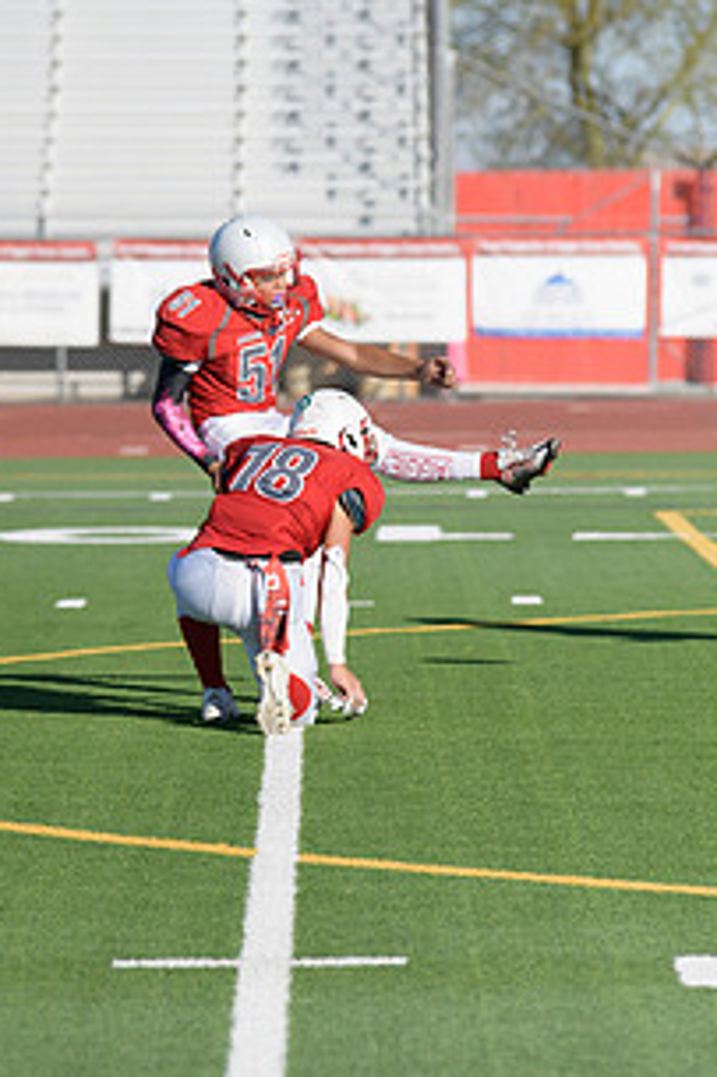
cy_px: 505
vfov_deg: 7.0
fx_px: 8822
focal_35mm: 295
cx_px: 311
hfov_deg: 4.7
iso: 500
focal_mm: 200
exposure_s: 1/5000
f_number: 5
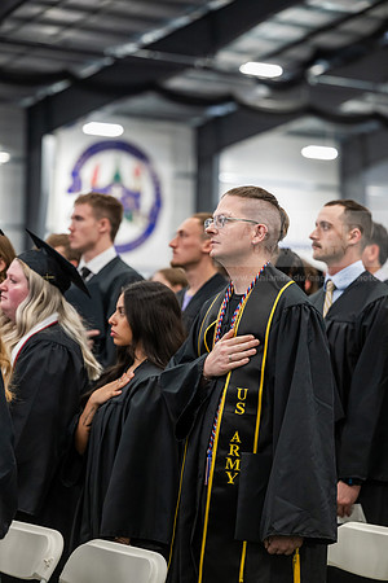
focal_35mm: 96
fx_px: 1552
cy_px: 292
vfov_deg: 21.2
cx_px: 194
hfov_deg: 14.3
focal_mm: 96
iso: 2500
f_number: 3.2
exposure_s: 1/200
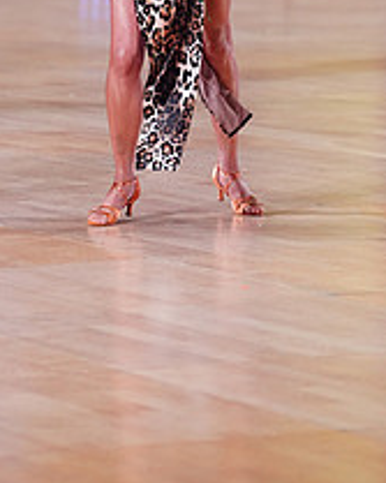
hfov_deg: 4.7
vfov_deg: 5.8
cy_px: -120
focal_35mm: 329
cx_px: -20
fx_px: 4702
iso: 2000
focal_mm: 126
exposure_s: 1/400
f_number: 2.8
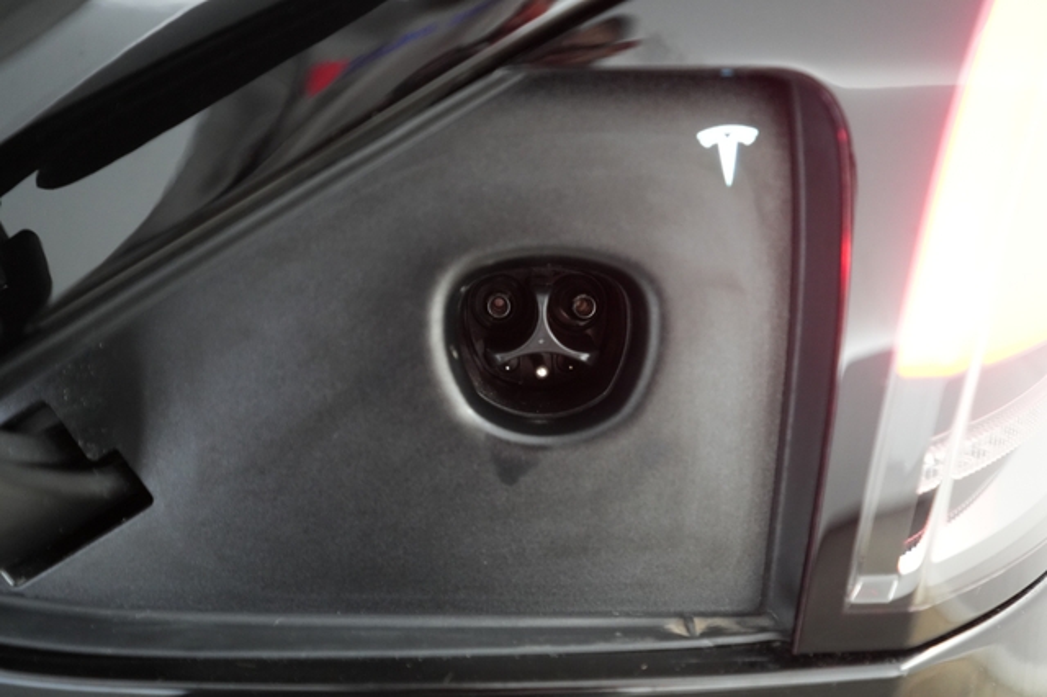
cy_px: 348
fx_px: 814
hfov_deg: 65.5
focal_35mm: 28
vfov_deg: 46.4
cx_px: 524
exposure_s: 1/60
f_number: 2.8
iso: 4000
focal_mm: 28
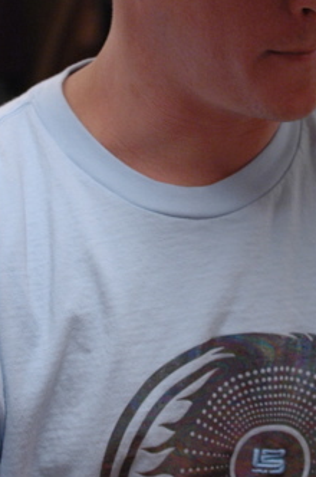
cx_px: 200
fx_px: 2922
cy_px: 218
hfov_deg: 6.2
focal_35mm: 221
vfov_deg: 9.3
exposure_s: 1/50
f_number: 3.5
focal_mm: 70
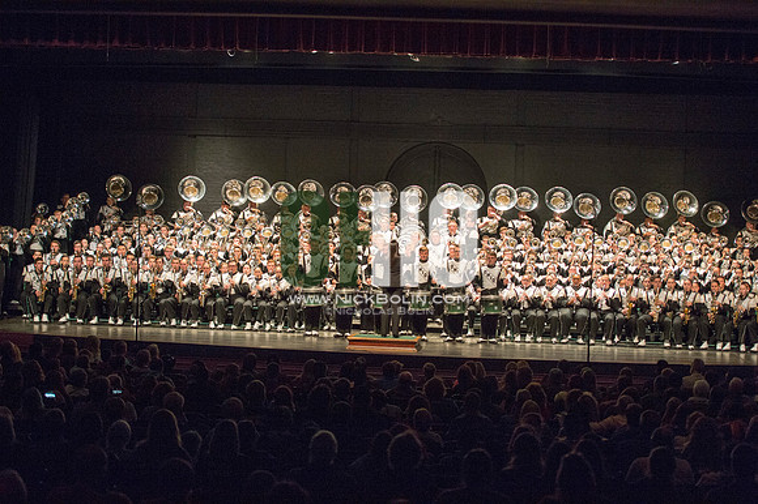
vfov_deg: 19.4
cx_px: 379
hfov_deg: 28.9
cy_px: 252
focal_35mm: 70
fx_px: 1473
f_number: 2.8
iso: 2500
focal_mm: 70
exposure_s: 1/500
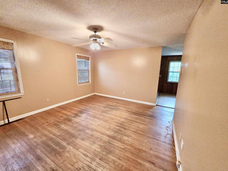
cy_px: 86
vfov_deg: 89.9
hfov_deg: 106.2
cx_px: 114
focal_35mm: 13
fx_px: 86
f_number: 2.2
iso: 500
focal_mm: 2.2
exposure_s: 1/60
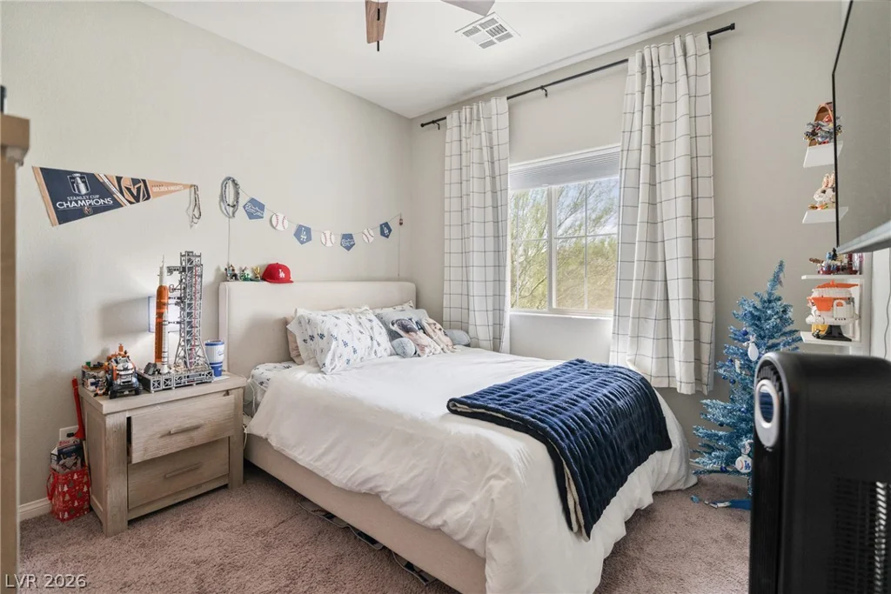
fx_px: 396
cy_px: 297
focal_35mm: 16
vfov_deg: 73.8
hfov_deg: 96.7
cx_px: 446
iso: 1000
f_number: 2.8
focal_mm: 16
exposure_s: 1/1000
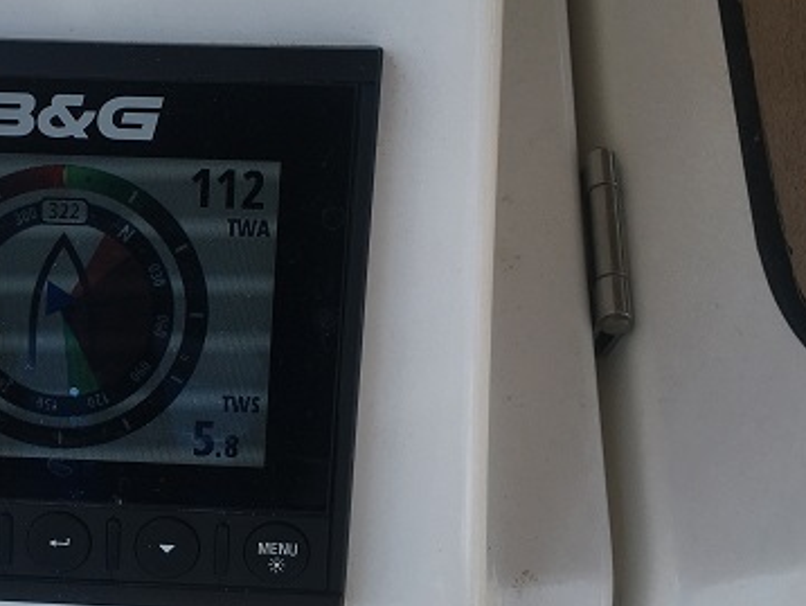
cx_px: 117
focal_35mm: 54
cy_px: 304
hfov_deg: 34.0
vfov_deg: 27.1
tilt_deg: -56.7
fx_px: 1258
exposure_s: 1/845
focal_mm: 4.15
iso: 25
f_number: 2.2
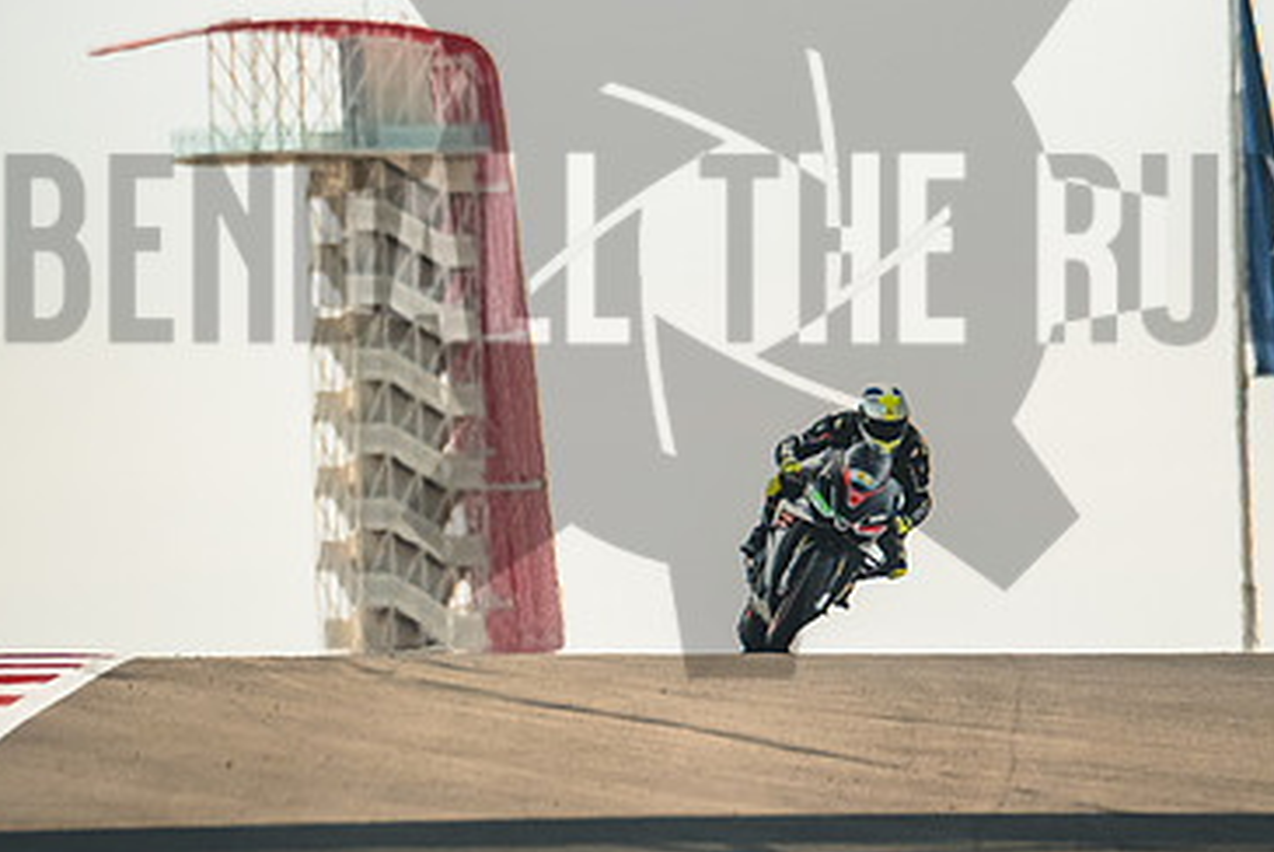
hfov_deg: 3.2
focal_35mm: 645
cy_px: 253
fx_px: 22843
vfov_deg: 2.1
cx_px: 740
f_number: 5
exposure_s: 1/4000
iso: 1250
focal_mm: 270.6
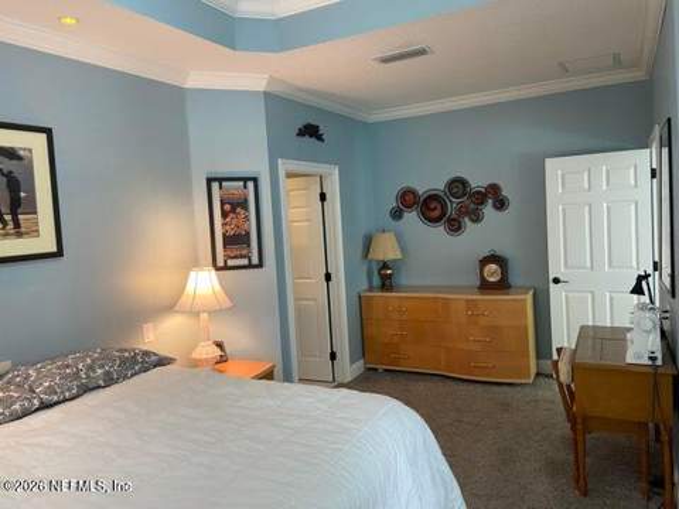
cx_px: 340
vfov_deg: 53.1
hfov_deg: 67.3
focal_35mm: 26
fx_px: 510
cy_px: 254
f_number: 1.8
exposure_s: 1/60
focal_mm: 4.25
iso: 125
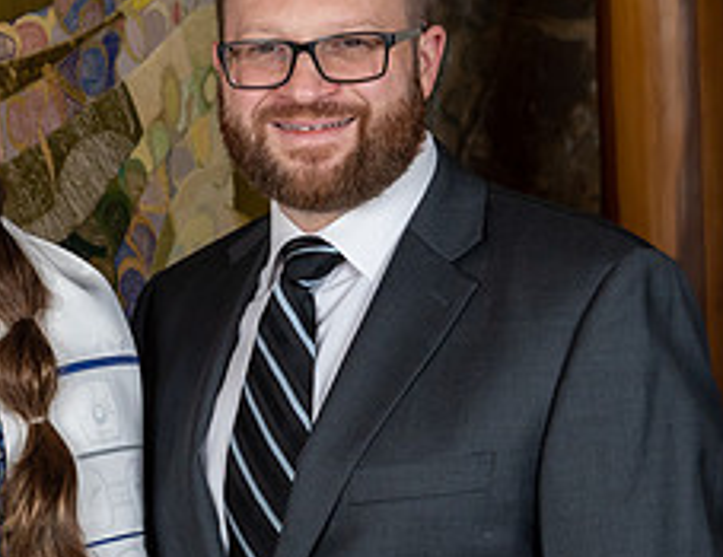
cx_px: -123
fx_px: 3566
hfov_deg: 11.4
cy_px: 423
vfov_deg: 8.9
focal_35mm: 169
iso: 320
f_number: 6.3
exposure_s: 1/250
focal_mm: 40
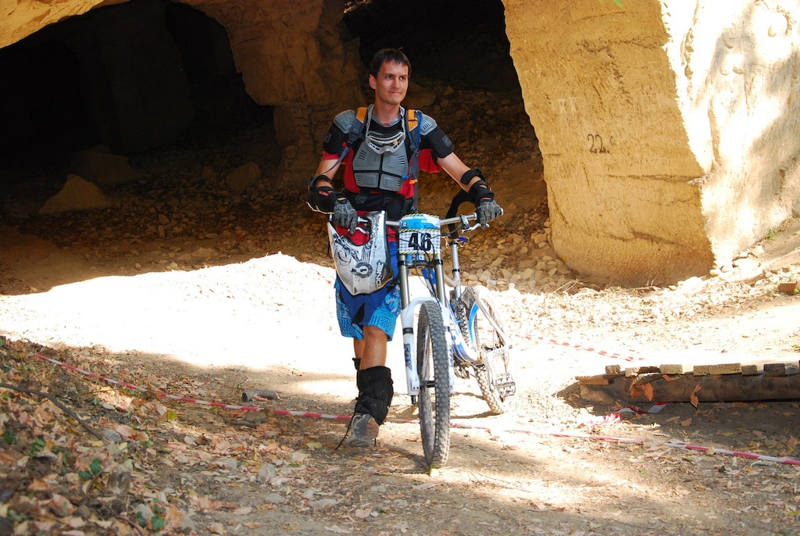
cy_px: 268
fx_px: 1168
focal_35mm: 52
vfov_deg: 25.8
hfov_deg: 37.8
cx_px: 400
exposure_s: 1/200
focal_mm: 35
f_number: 4.5
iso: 400
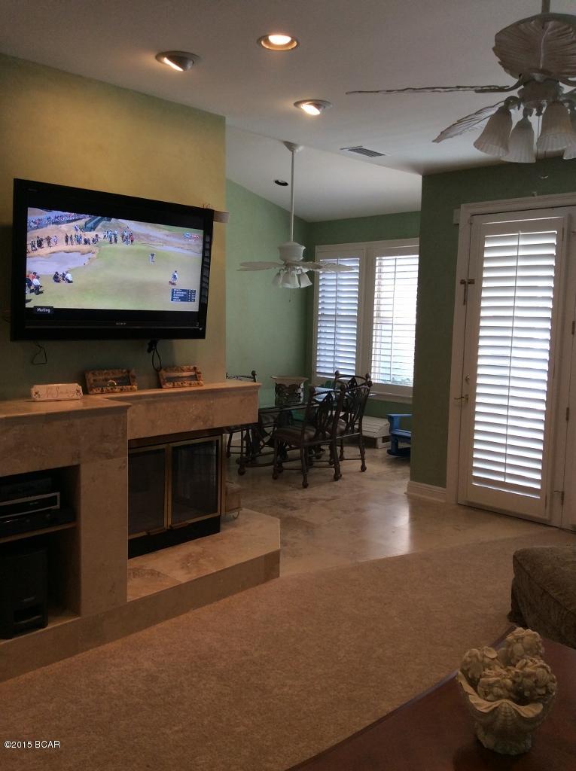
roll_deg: -1.0
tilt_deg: -7.2
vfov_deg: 56.9
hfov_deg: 44.1
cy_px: 386
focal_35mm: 32
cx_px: 288
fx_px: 712
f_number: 2.4
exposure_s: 1/60
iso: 50
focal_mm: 3.3
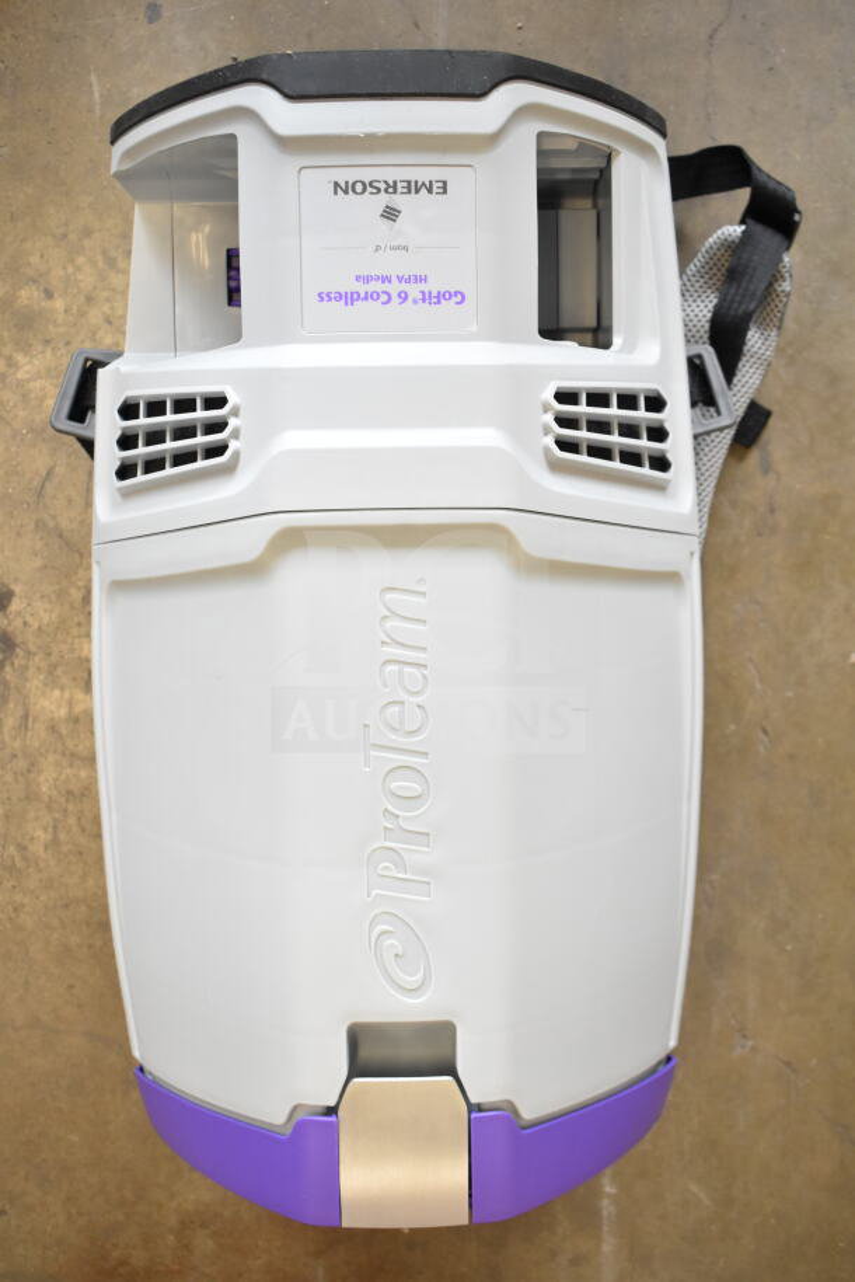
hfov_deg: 33.0
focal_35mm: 40
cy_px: 641
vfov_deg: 47.9
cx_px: 428
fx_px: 1442
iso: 1600
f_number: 5
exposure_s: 1/100
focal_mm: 27
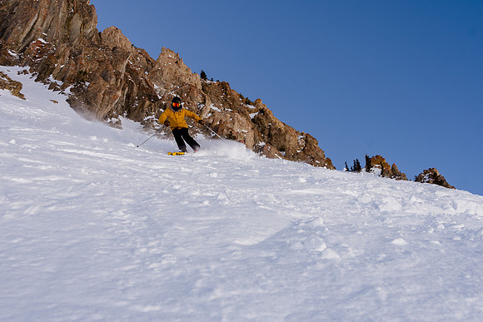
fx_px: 523
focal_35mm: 39
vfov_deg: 34.2
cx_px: 242
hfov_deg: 49.5
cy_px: 161
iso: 160
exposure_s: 1/640
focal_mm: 26
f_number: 8
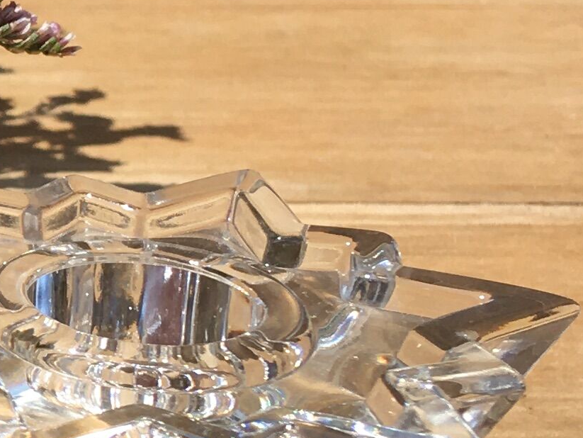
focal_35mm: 142
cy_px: 176
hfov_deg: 12.8
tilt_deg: -19.8
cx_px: -405
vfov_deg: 10.5
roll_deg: -1.0
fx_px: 2393
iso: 25
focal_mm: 4.15
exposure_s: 1/1637
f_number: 2.2
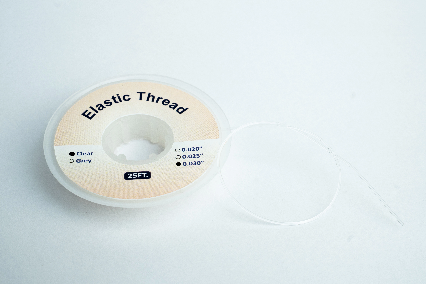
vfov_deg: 26.0
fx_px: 615
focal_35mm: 52
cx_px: 213
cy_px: 142
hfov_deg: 38.2
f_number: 13
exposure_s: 1/125
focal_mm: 35
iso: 250
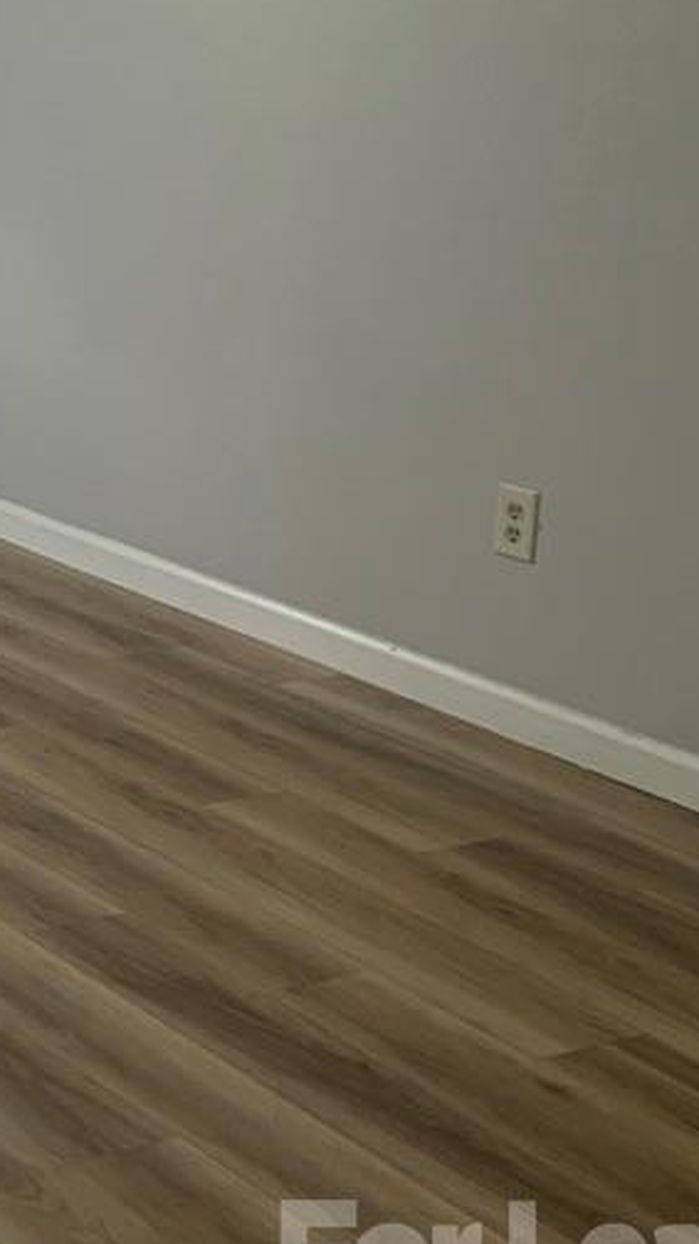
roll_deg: +0.8
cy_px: 318
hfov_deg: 14.0
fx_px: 2376
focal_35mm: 72
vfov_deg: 28.9
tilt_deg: -11.2
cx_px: -706
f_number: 1.8
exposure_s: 1/120
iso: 40
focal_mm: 4.25
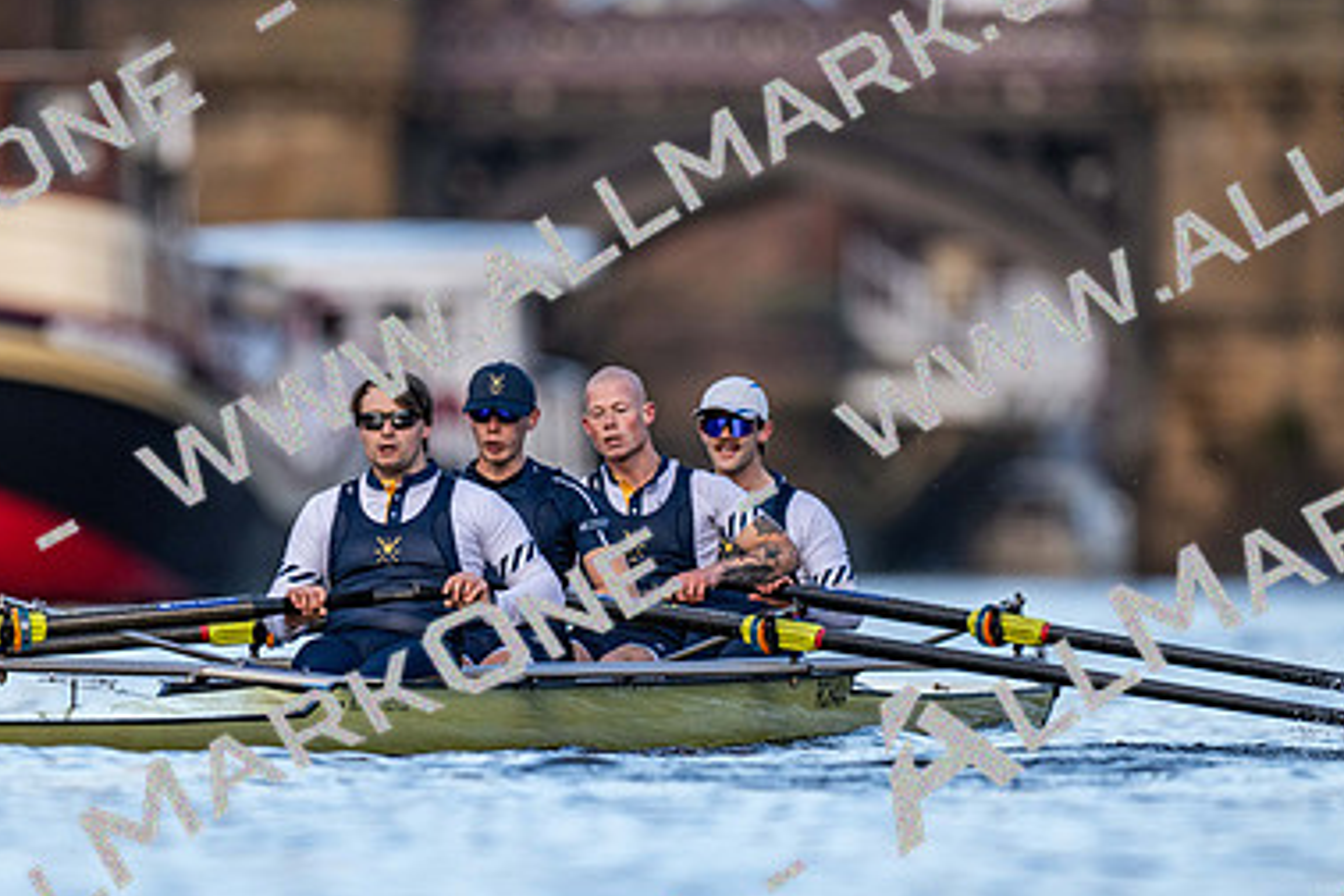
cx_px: 576
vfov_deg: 1.5
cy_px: 517
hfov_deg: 2.2
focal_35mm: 920
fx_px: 34344
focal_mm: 600
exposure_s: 1/2500
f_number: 4
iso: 1000
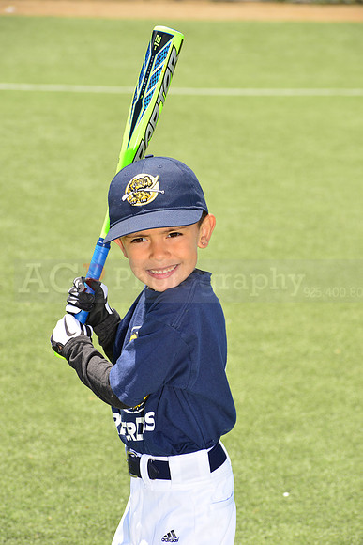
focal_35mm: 160
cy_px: 272
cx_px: 182
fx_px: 2418
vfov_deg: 12.8
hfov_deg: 8.6
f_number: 11
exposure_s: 1/250
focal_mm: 160
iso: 250
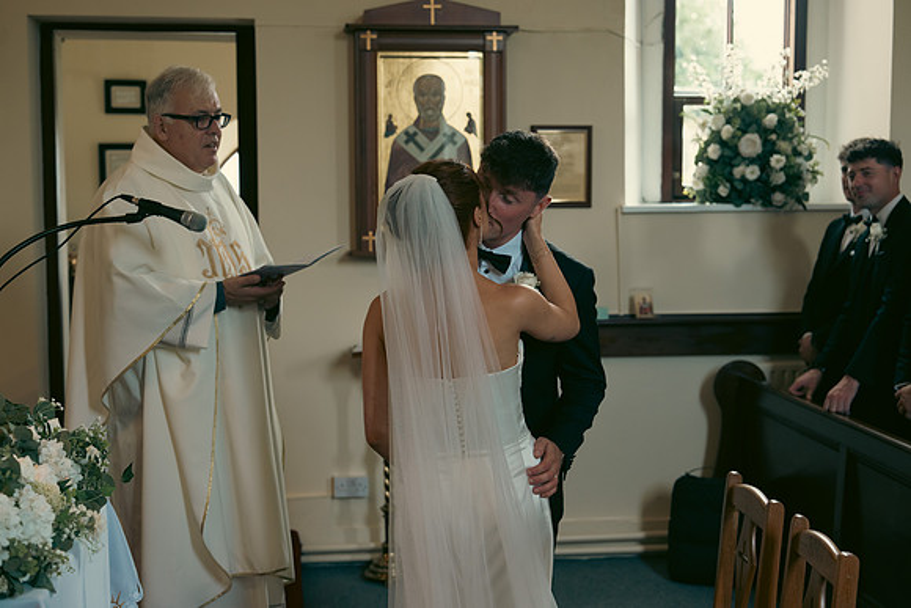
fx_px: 1316
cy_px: 304
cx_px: 456
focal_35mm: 52
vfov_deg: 26.0
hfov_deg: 38.2
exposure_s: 1/200
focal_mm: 52
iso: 1000
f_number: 3.5
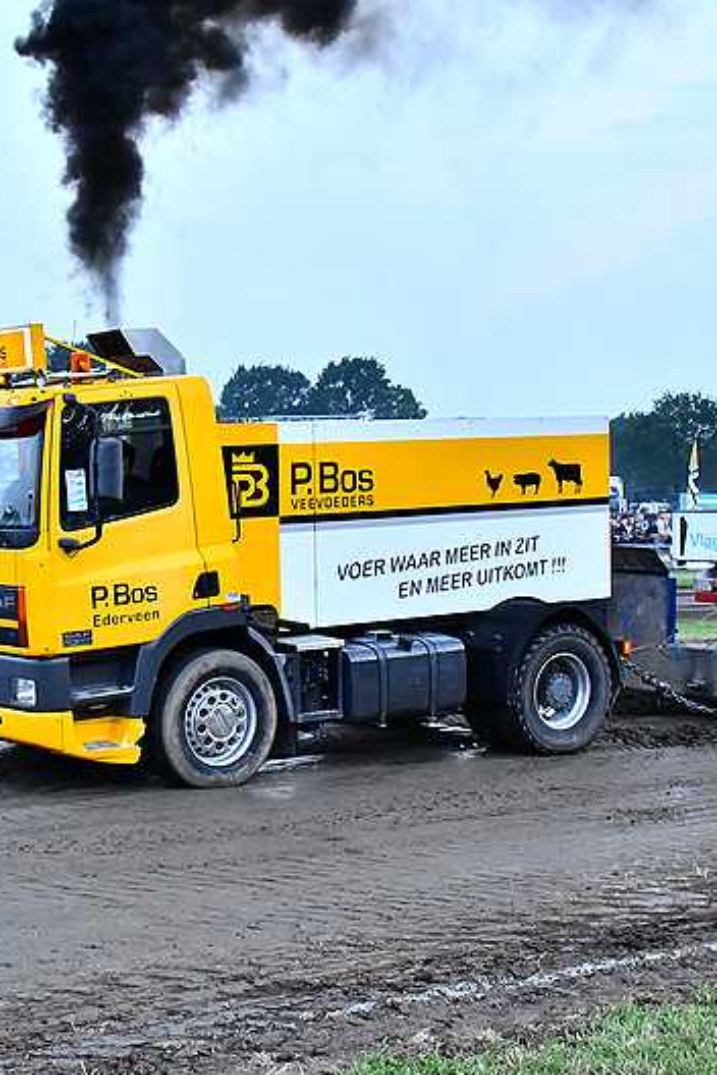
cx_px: 214
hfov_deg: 23.7
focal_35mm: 57
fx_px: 1695
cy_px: 536
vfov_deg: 35.2
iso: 1600
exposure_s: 1/400
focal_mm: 25
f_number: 4
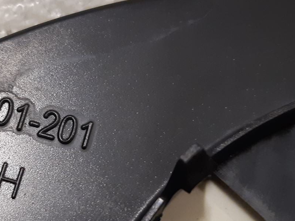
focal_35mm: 67
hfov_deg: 27.9
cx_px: 32
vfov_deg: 21.9
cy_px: 135
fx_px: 571
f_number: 1.7
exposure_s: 1/50
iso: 200
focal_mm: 3.93
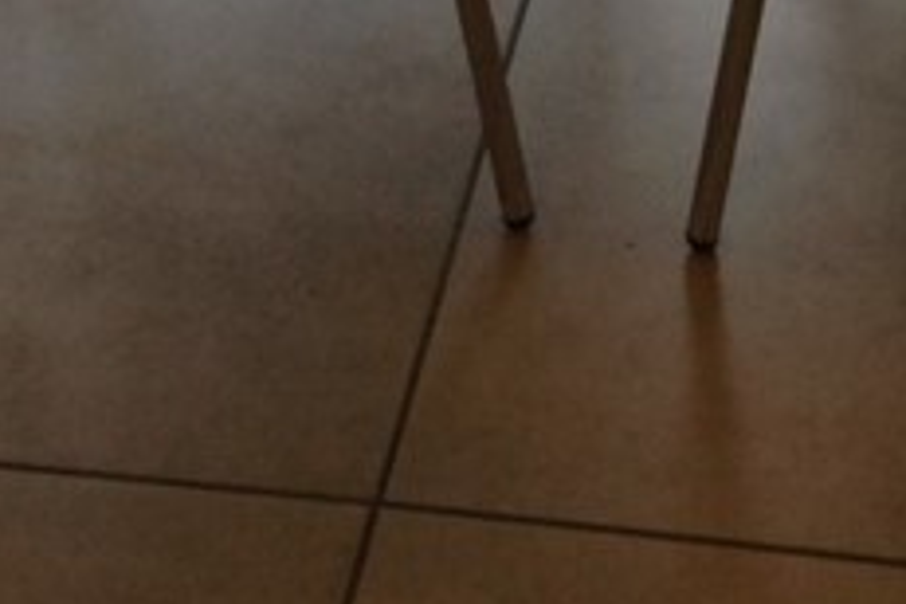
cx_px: 545
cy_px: -824
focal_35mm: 152
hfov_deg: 13.5
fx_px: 3825
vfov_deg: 8.3
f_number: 2.4
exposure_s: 1/60
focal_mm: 4.13
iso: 64
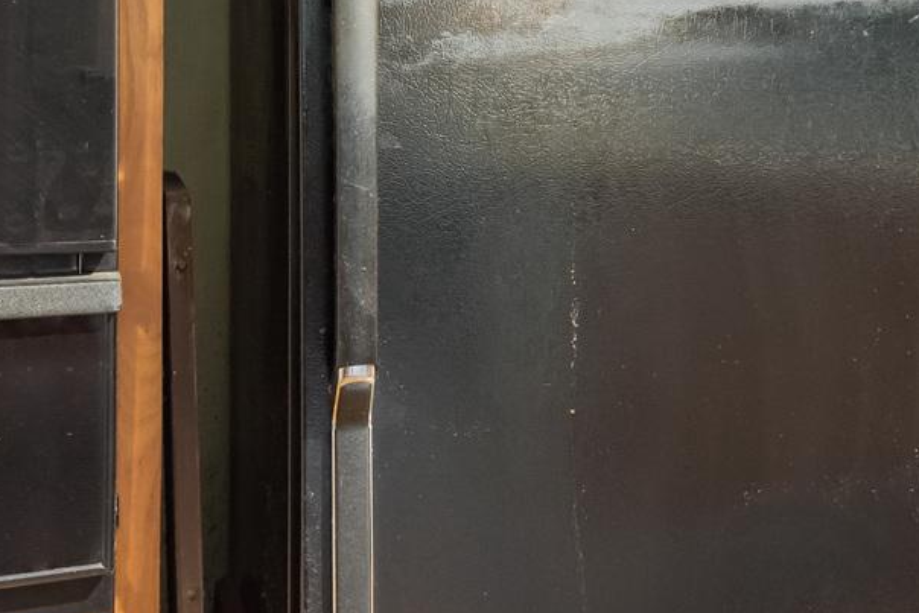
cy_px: 107
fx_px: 3115
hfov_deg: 16.7
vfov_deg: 11.2
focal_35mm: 122
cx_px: 697
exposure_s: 1/2.5
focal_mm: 24
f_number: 8
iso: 250
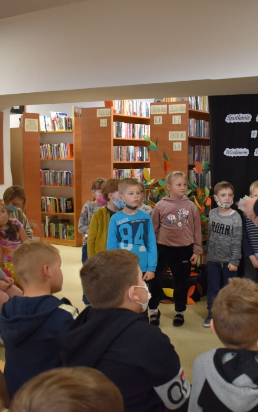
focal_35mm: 42
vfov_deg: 47.2
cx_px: 207
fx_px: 473
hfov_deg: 29.8
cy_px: 203
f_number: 3.5
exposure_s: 1/60
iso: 900
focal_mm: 18
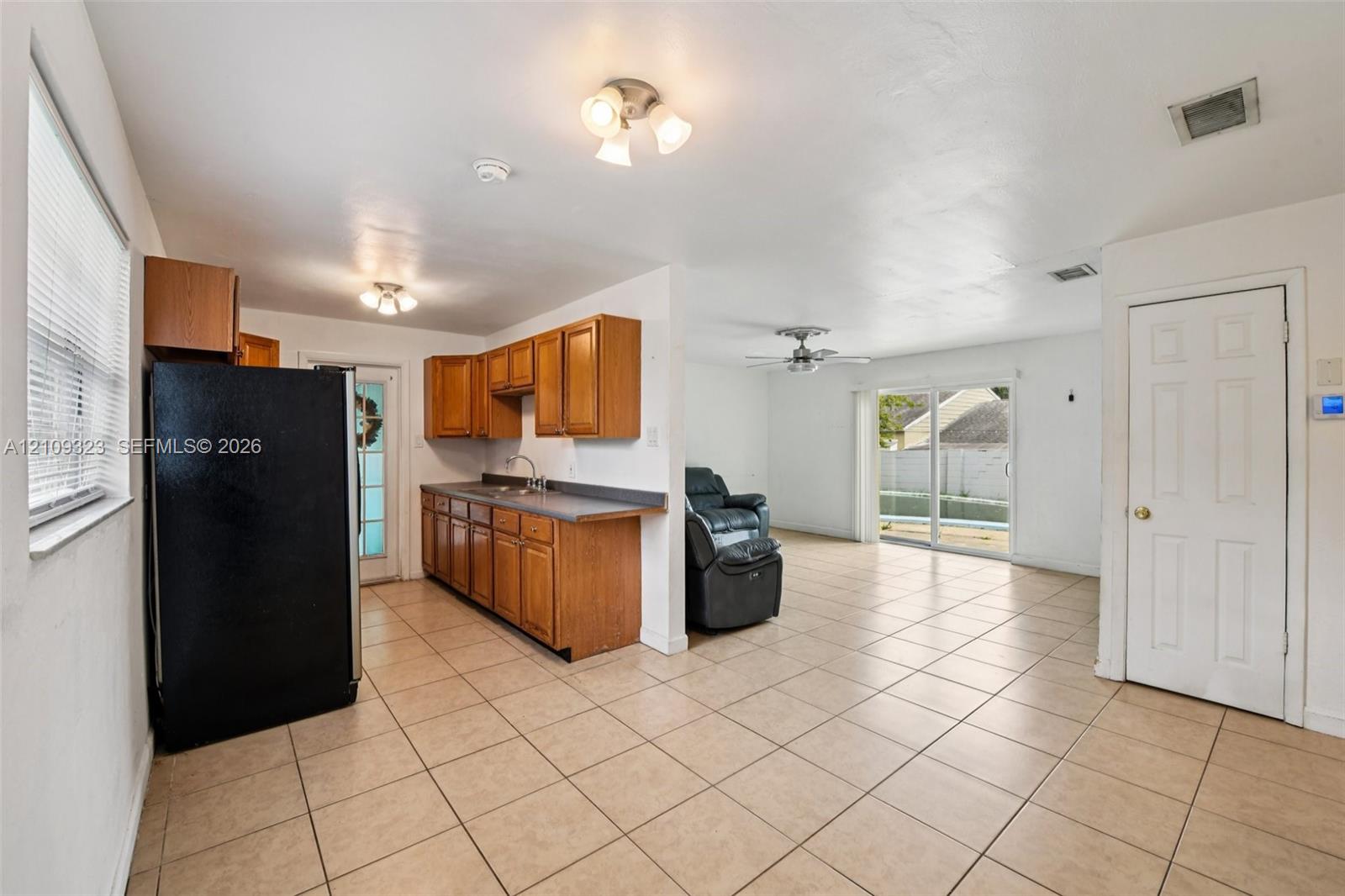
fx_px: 523
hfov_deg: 104.3
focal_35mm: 14
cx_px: 672
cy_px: 448
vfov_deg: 81.2
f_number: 8
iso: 400
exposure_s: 1/15
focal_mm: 14
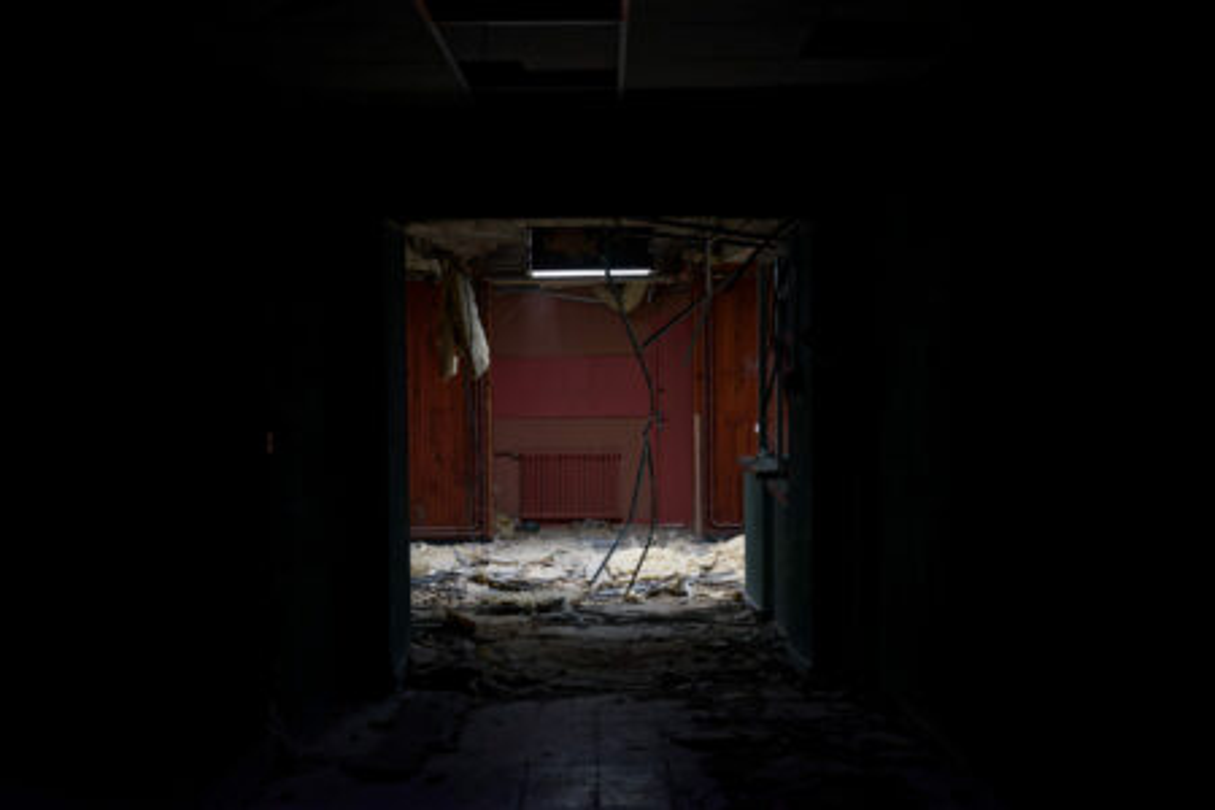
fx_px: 1485
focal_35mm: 44
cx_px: 608
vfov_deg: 30.5
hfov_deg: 44.5
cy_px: 405
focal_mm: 44
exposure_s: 1/60
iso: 4000
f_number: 3.5
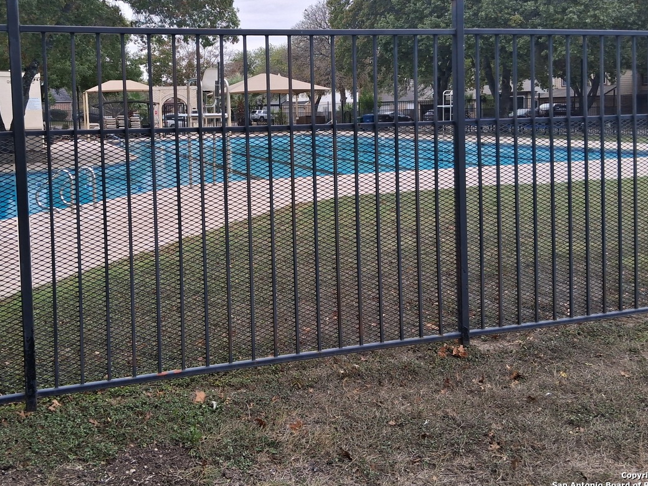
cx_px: 239
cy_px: 154
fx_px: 674
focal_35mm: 36
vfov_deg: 39.1
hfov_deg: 50.8
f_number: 1.8
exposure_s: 1/164
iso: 25
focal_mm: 3.98
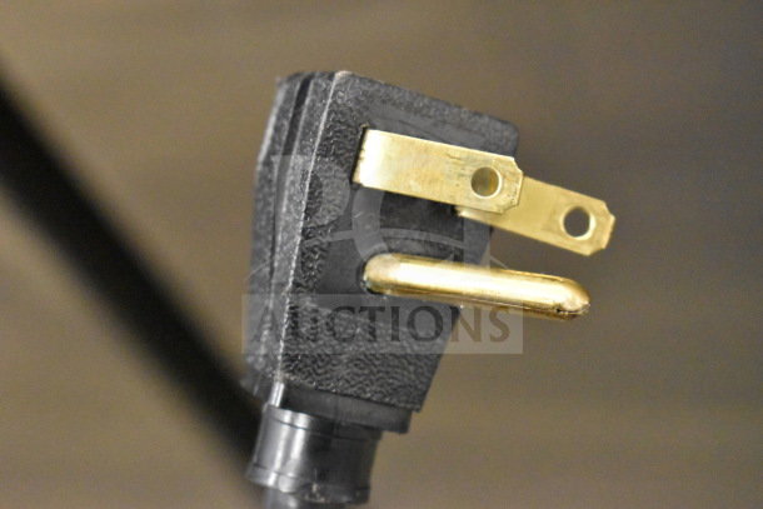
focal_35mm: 82
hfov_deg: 24.6
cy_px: 254
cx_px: 382
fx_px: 1749
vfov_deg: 16.6
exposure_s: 1/100
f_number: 5.6
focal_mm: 55
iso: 14400
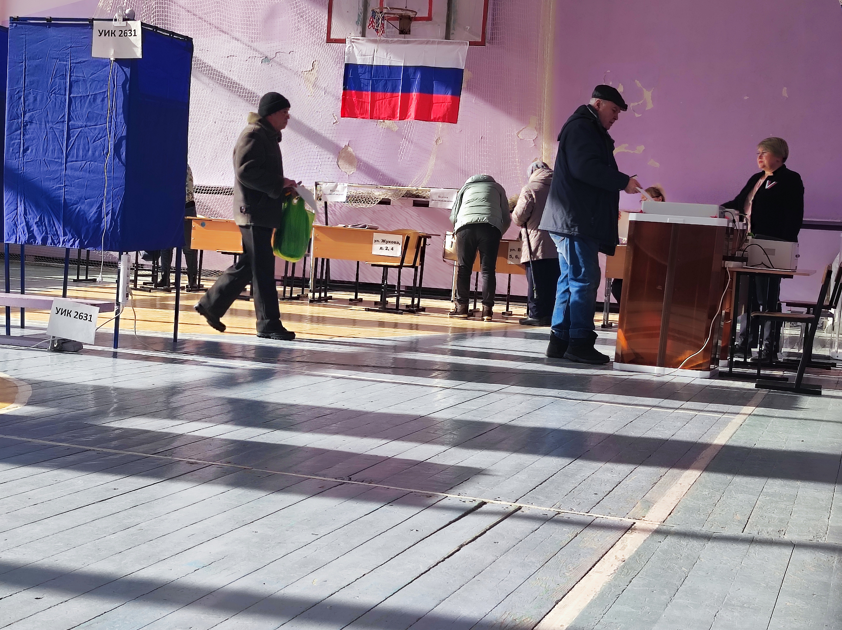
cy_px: 343
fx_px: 729
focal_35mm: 30
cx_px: 349
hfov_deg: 59.6
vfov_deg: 46.7
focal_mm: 4.7
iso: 50
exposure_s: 1/196
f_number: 1.79
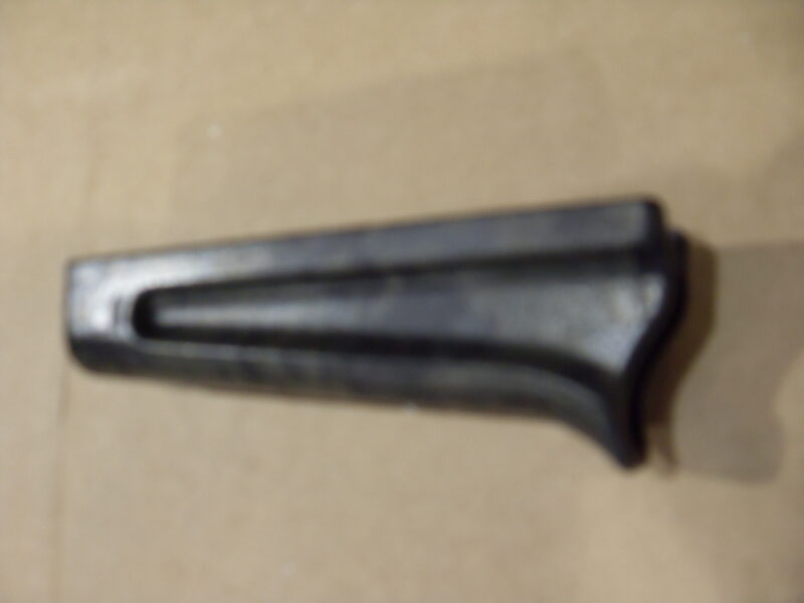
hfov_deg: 52.6
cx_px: 402
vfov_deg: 40.7
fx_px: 813
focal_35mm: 35
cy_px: 302
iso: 200
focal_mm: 6.3
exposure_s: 1/30
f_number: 2.8
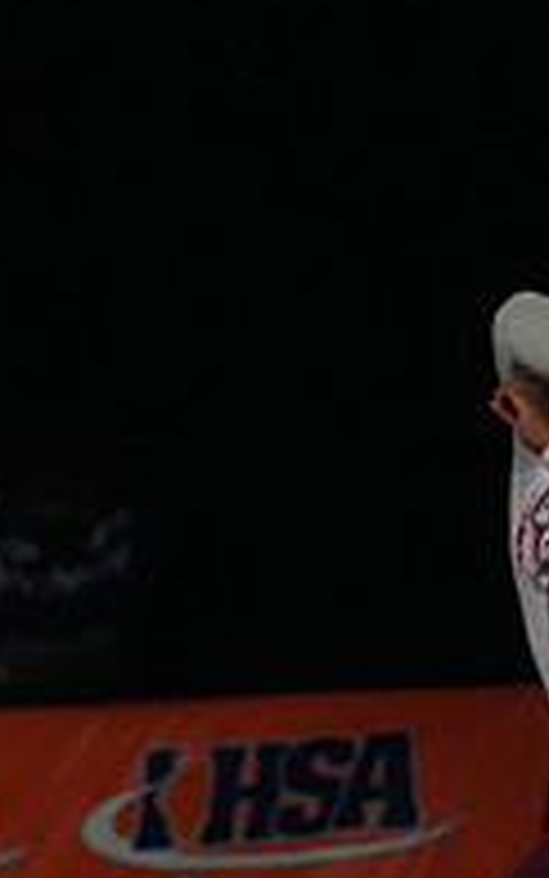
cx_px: -738
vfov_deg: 2.8
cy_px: 804
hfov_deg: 1.7
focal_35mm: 758
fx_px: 18133
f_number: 5
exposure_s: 1/1000
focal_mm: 250
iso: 12800
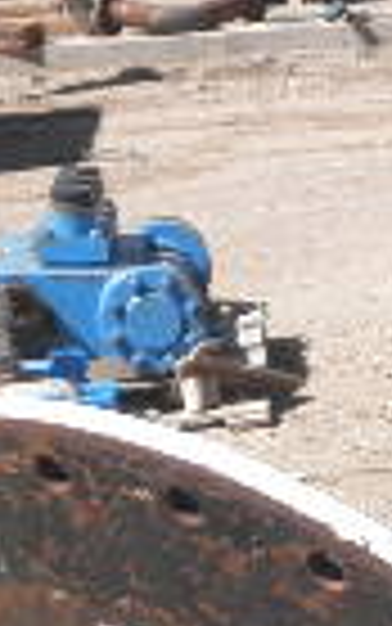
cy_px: 968
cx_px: 631
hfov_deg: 7.5
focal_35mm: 171
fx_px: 2920
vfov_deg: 11.7
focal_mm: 6.1
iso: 64
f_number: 9.1
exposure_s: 1/80
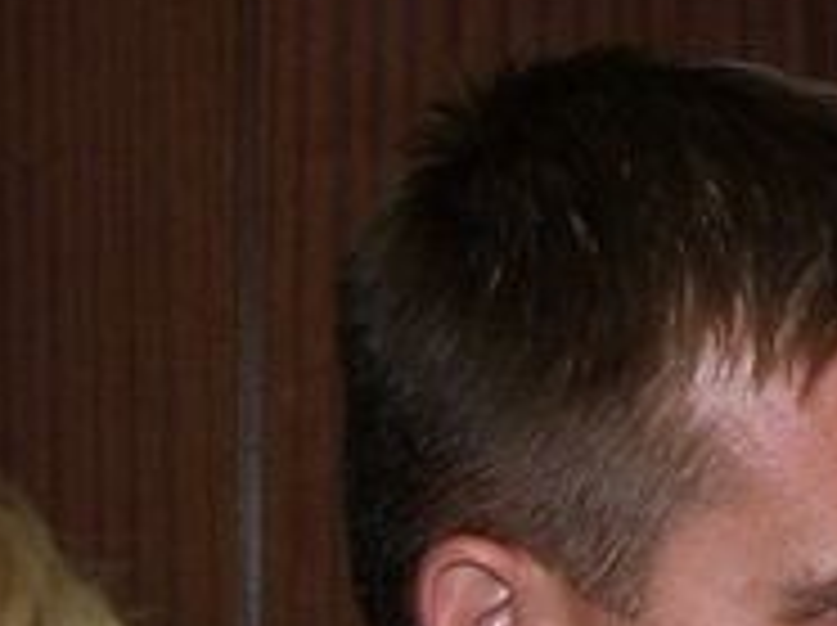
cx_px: 1107
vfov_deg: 9.4
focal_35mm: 155
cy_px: 793
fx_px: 3743
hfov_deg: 12.3
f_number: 2.5
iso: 50
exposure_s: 1/100
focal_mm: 11.5
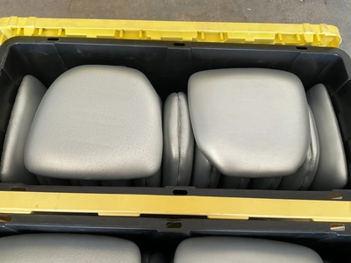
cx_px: 176
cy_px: 132
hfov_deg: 61.7
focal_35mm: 29
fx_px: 294
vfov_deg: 48.2
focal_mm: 3
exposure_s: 1/60
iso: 64
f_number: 1.8
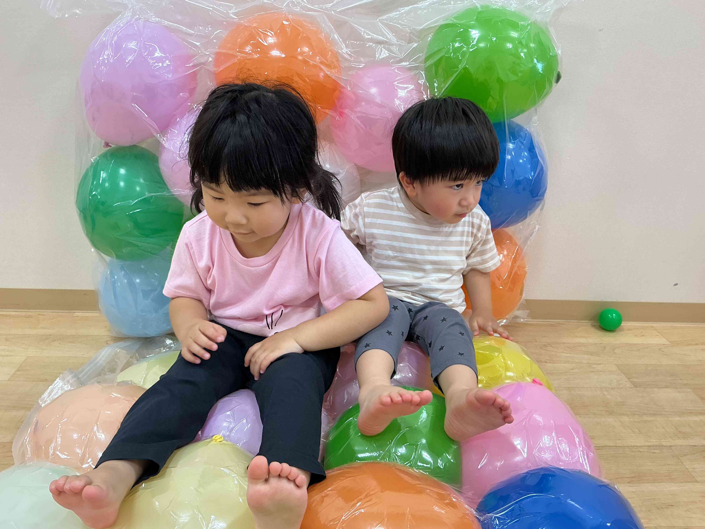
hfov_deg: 61.7
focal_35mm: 29
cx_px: 352
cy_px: 264
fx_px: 591
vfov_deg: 48.2
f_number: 1.8
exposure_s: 1/120
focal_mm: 3
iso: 64
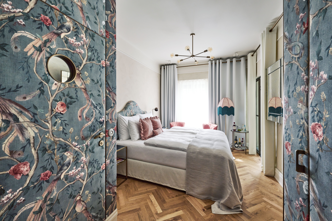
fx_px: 129
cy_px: 110
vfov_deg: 81.2
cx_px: 166
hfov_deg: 104.3
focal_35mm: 14
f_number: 11
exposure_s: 1/15
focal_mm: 14
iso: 200
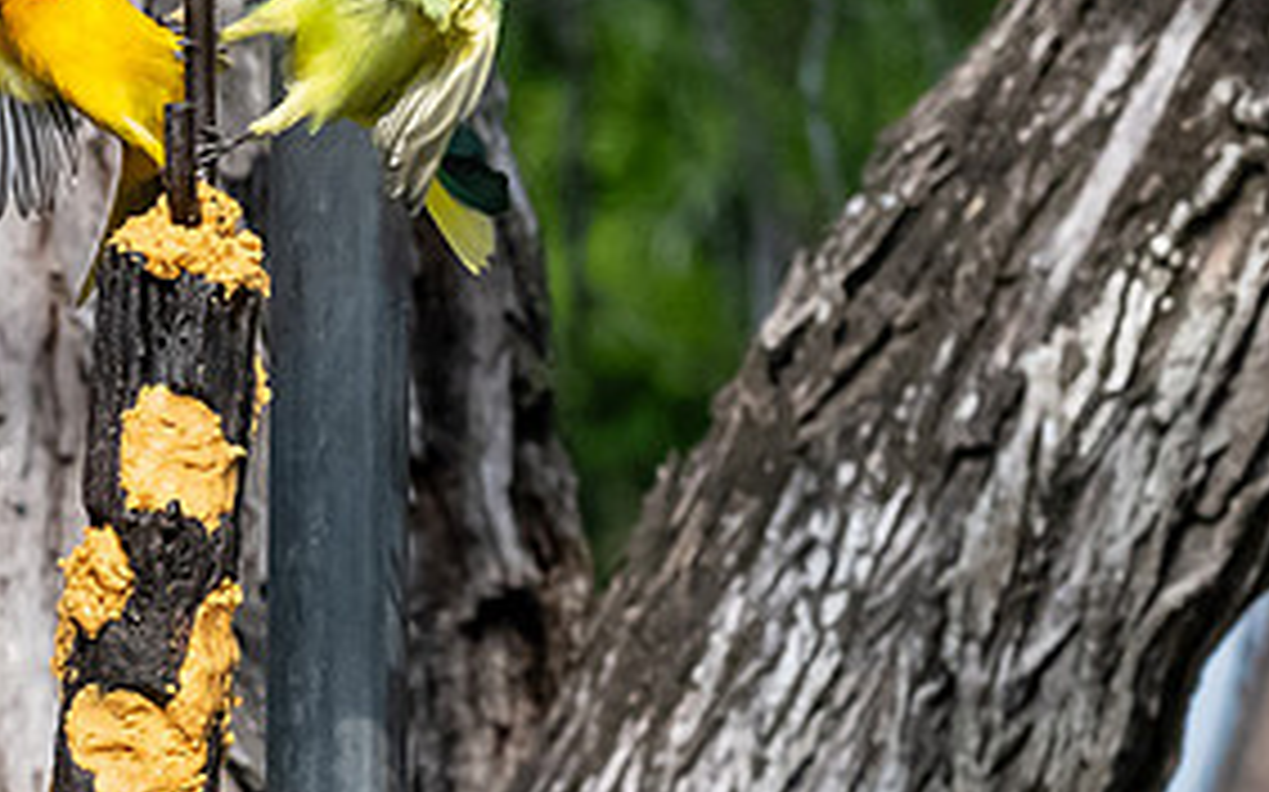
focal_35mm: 1145
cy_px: 536
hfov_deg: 1.8
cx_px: 534
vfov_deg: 1.1
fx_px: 39583
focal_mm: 250
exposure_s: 1/3200
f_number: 8
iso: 3600
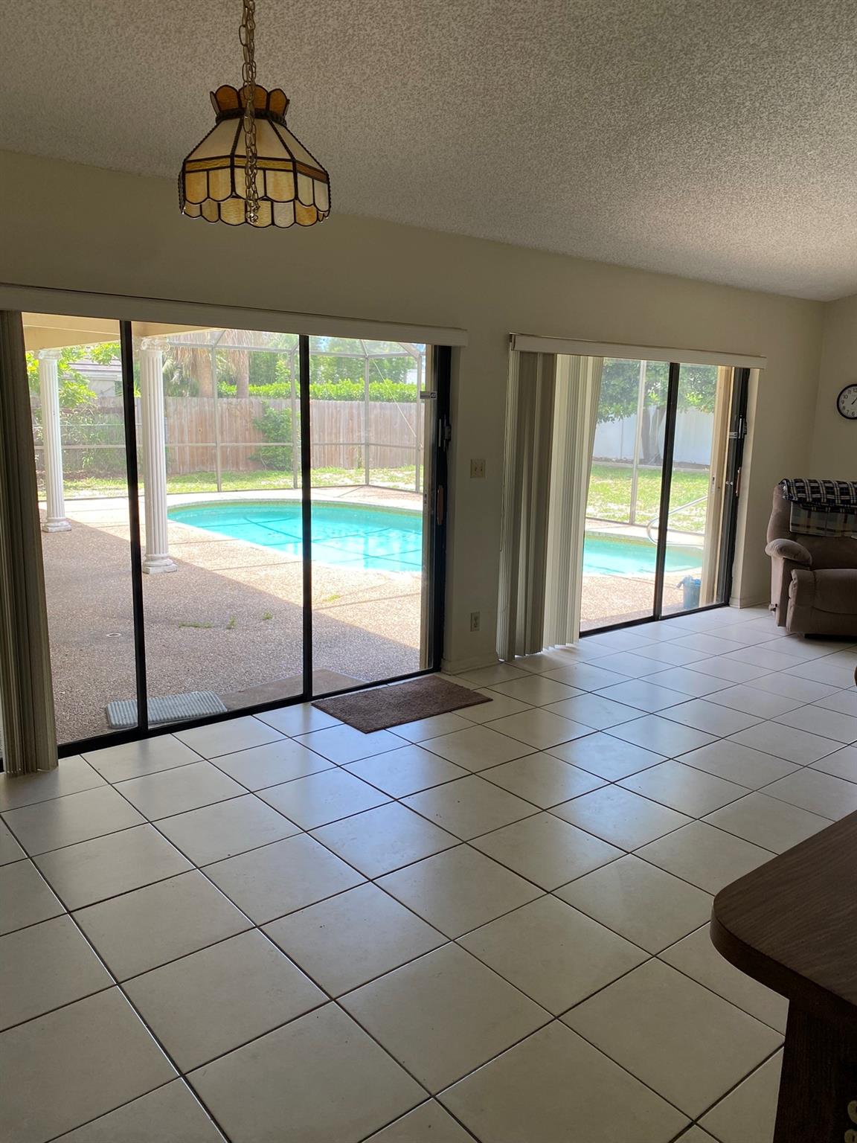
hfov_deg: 53.1
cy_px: 572
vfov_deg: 67.3
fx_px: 858
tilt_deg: -10.0
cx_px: 428
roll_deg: -1.5
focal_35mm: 26
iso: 32
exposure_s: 1/122
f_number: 1.8
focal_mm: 4.25
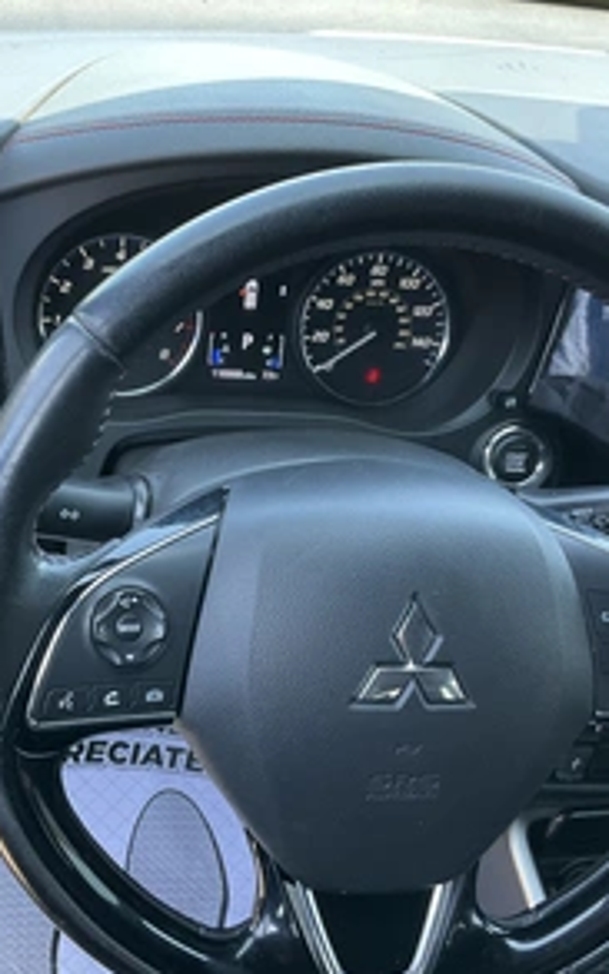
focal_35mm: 42
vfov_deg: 47.2
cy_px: 495
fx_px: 1116
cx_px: 200
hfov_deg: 30.3
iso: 64
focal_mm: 3
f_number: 1.8
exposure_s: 1/88
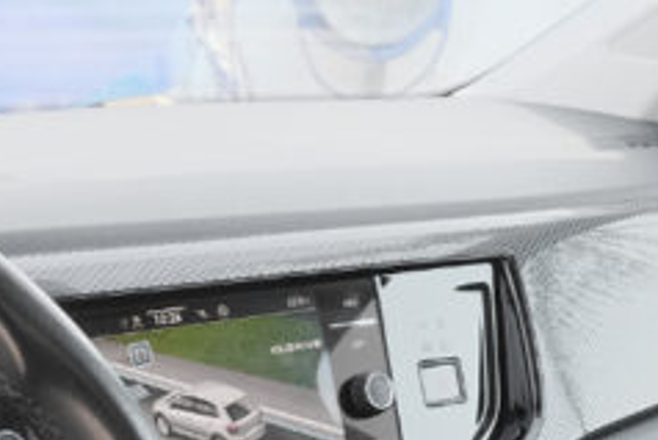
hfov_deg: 17.6
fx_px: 2121
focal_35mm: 116
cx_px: 182
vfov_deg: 10.8
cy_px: 898
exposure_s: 1/125
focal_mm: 18.1
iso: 2000
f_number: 9
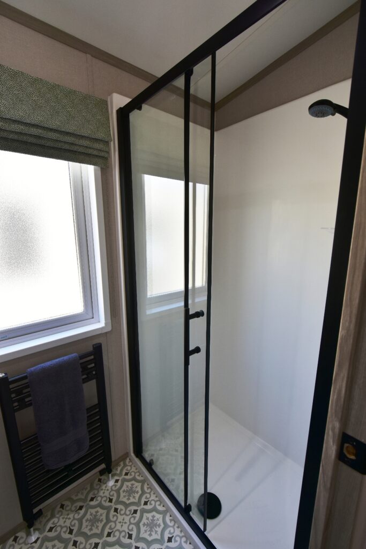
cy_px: 274
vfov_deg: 100.4
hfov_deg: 77.3
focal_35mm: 15
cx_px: 183
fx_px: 229
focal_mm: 10
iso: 200
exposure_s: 1/60
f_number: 5.6
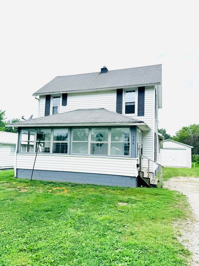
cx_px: 100
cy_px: 133
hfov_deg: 56.8
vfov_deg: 71.6
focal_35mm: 24
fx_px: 184
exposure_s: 1/4405
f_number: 1.78
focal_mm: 6.76
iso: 80
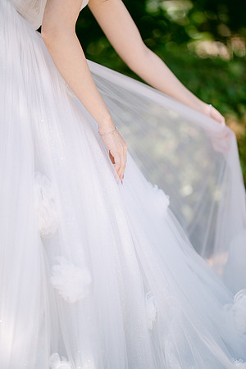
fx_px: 1076
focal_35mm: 105
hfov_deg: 13.0
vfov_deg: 19.5
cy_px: 184
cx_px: 123
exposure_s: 1/800
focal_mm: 105
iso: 64
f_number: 1.4
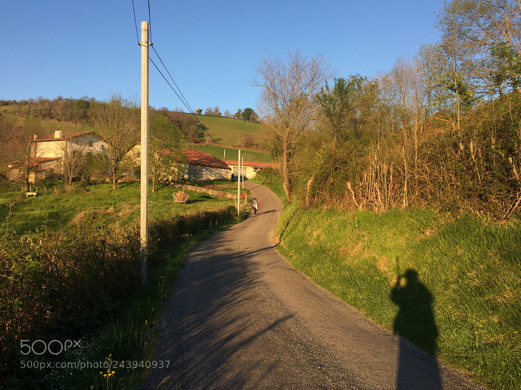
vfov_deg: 48.2
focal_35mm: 29
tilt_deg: +2.7
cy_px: 195
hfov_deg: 61.7
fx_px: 436
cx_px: 260
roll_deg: -0.4
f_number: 2.2
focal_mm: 4.15
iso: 32
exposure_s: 1/789
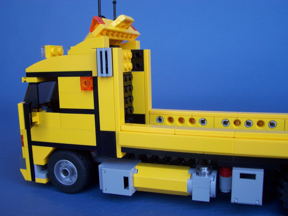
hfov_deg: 50.1
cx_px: 144
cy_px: 108
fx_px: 308
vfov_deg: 38.7
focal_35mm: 37
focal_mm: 5.6
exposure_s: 1/60
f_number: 2.8
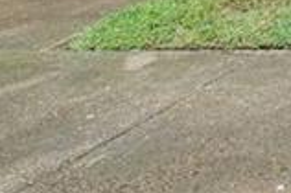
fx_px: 840
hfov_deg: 12.1
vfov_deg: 11.4
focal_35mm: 104
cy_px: -234
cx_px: 823
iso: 1000
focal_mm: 16
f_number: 7.1
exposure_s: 1/50
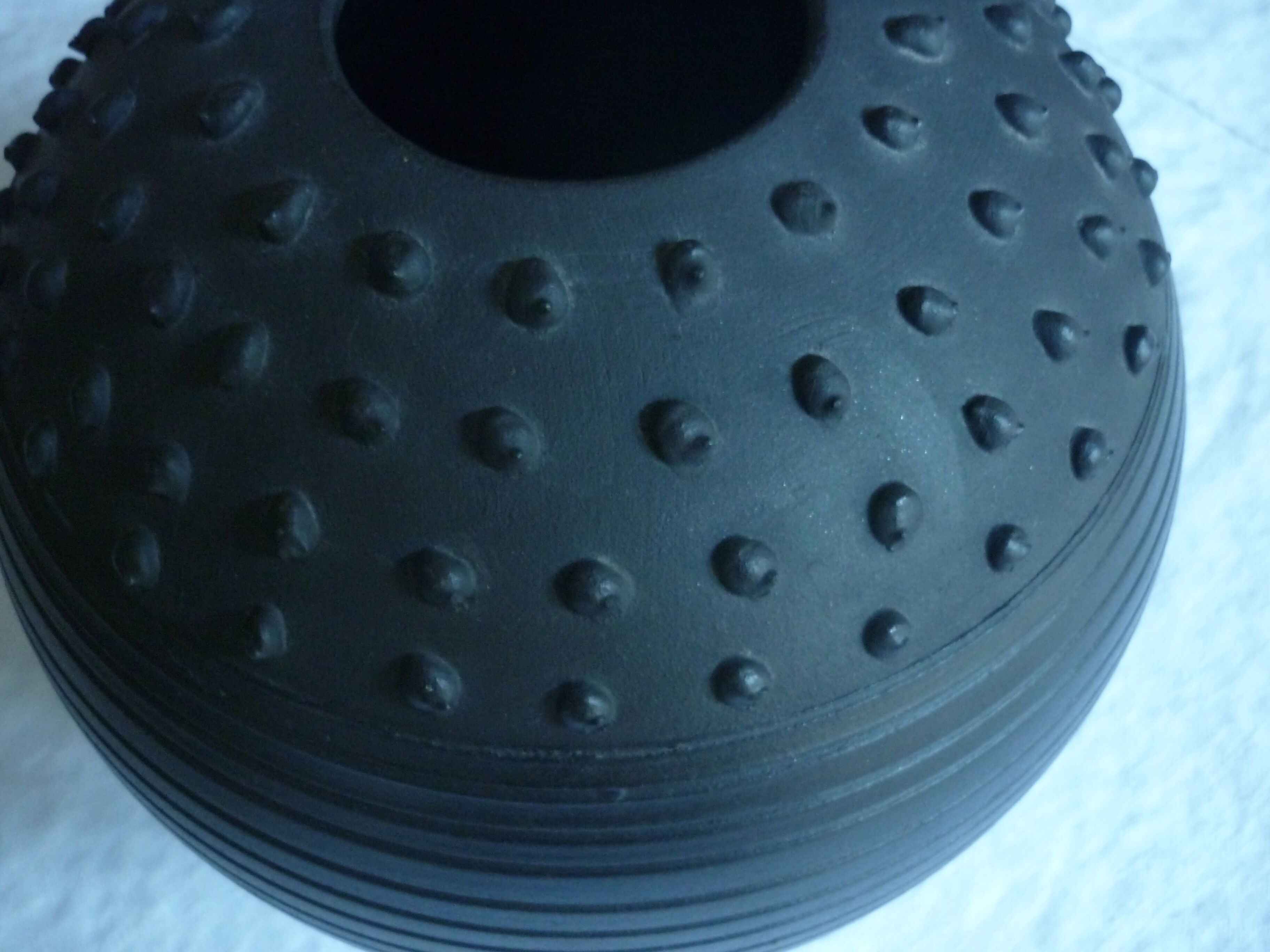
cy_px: 476
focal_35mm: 33
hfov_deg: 55.4
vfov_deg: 42.9
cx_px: 635
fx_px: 1211
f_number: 2.8
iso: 400
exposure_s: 1/8
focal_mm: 5.5
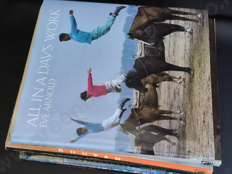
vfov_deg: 37.7
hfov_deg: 49.0
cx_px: 112
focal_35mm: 38
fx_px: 255
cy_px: 84
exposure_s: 1/100
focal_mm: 2.87
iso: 200
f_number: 2
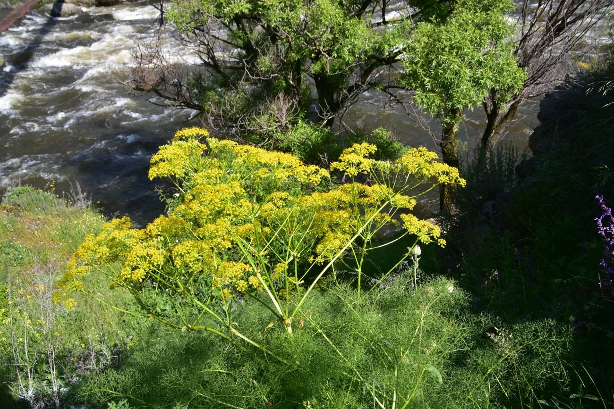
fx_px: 529
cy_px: 204
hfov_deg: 60.3
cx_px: 307
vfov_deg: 42.3
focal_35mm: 31
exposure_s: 1/125
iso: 100
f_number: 9
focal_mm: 31
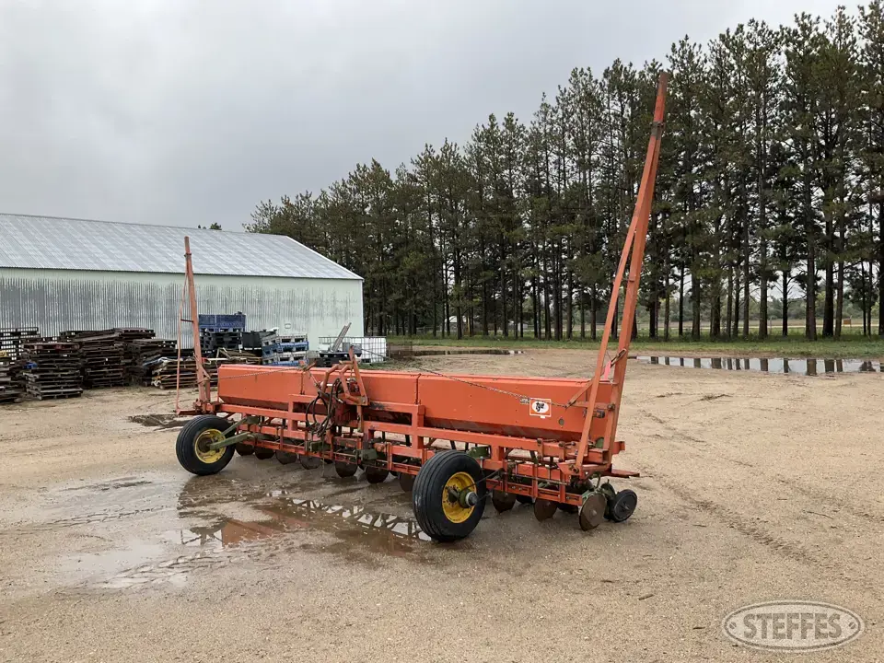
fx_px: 741
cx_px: 442
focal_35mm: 29
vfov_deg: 48.2
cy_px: 332
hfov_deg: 61.7
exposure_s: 1/292
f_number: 1.8
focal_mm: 3
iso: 25
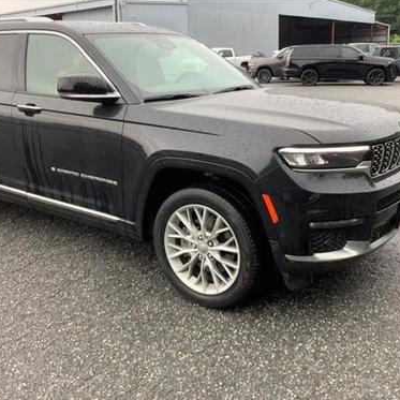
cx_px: 187
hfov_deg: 44.9
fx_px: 484
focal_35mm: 37
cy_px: 199
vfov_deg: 44.9
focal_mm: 3.3
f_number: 2.4
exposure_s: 1/120
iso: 50
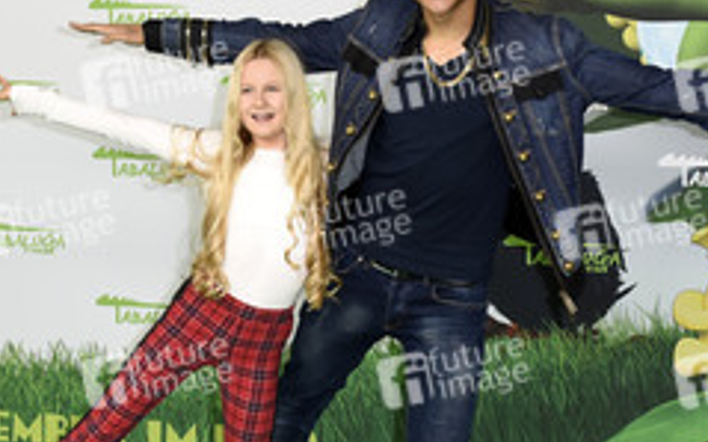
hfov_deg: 27.5
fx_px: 1446
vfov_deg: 17.3
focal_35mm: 75
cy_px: 300
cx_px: 375
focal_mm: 26
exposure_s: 1/125
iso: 500
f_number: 5.6
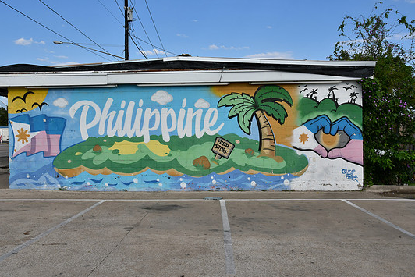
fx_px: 415
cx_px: 207
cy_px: 137
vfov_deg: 36.9
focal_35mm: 36
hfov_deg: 53.1
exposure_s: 1/320
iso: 100
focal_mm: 22
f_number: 9
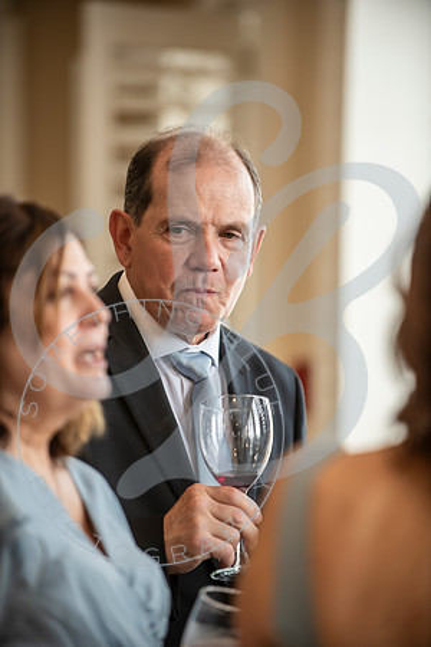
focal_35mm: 200
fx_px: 3591
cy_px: 324
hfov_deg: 6.9
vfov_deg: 10.3
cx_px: 216
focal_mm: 200
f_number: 2.8
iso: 500
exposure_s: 1/250
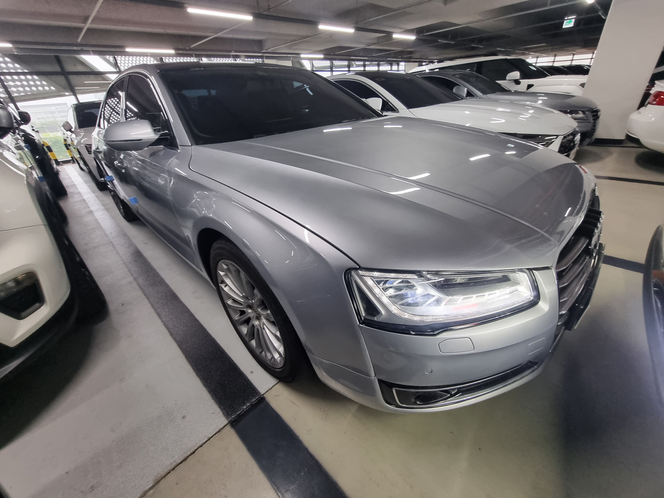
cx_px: 332
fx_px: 249
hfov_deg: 106.2
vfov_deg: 89.9
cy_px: 249
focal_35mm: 13
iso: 160
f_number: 2.2
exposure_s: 1/60
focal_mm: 2.2
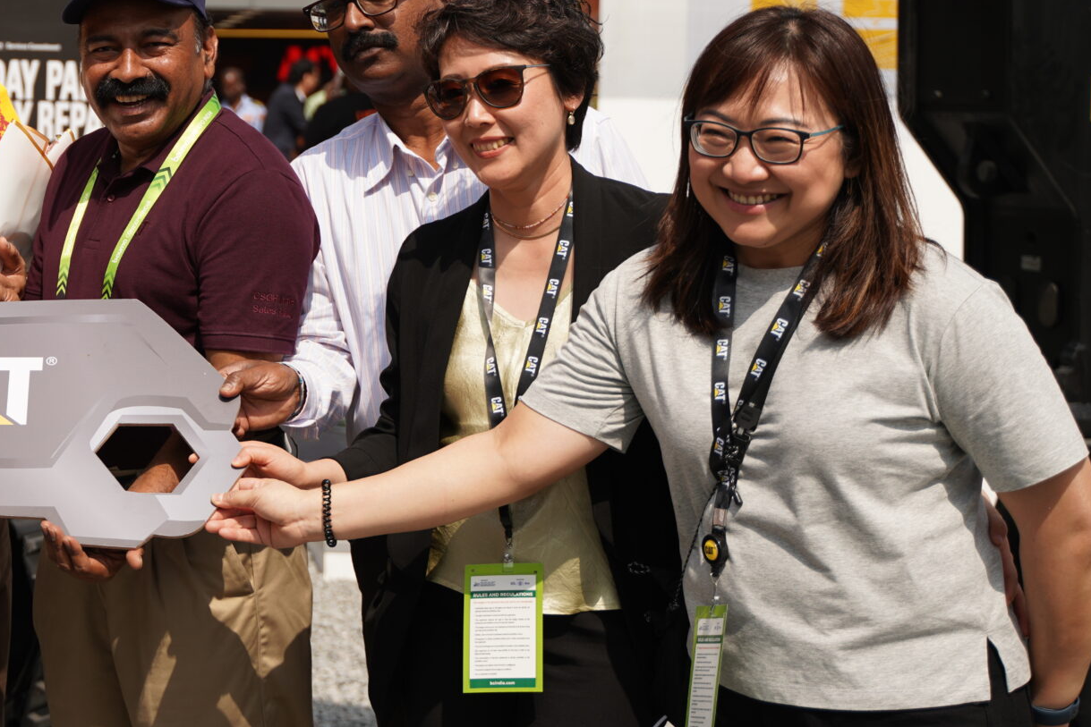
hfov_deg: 23.1
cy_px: 161
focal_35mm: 84
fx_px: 2546
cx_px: -21
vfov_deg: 16.2
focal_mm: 40
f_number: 2.8
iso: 100
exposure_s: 1/2000
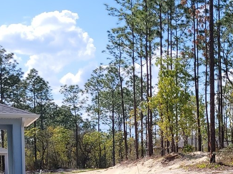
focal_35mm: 84
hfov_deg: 22.9
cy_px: 200
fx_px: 565
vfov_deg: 16.9
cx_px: 194
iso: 40
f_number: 1.8
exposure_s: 1/2483
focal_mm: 5.4
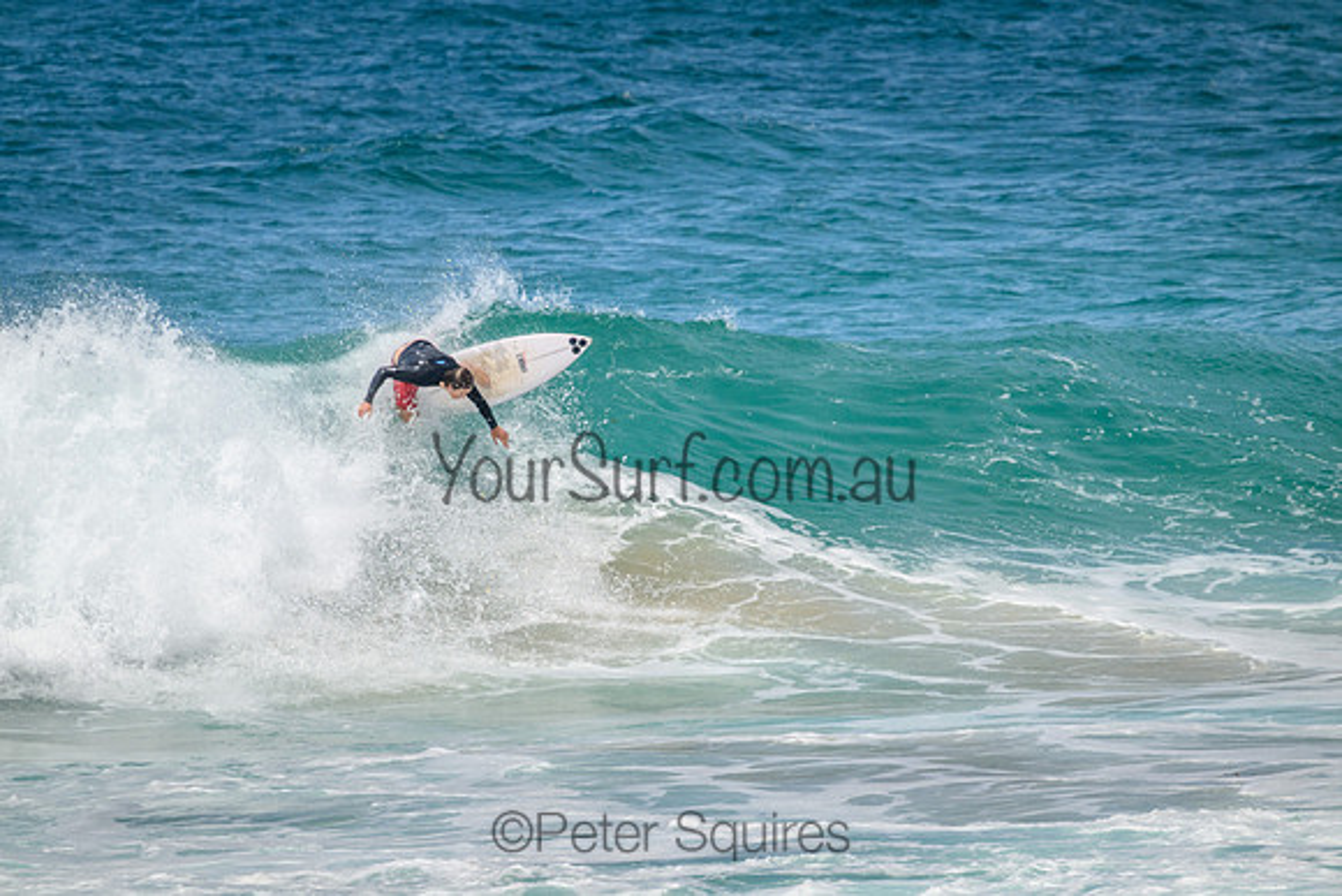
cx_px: 671
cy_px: 448
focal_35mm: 800
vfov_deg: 1.7
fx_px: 29828
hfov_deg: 2.6
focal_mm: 800
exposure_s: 1/2000
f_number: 11
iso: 640
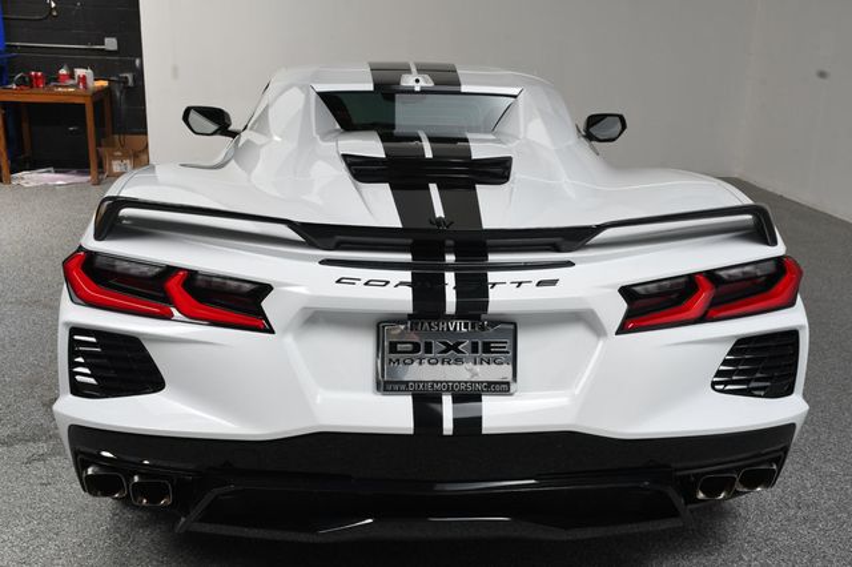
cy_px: 284
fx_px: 946
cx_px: 426
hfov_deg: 48.5
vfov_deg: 33.4
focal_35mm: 40
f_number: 13
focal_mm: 27
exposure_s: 1/160
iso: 100
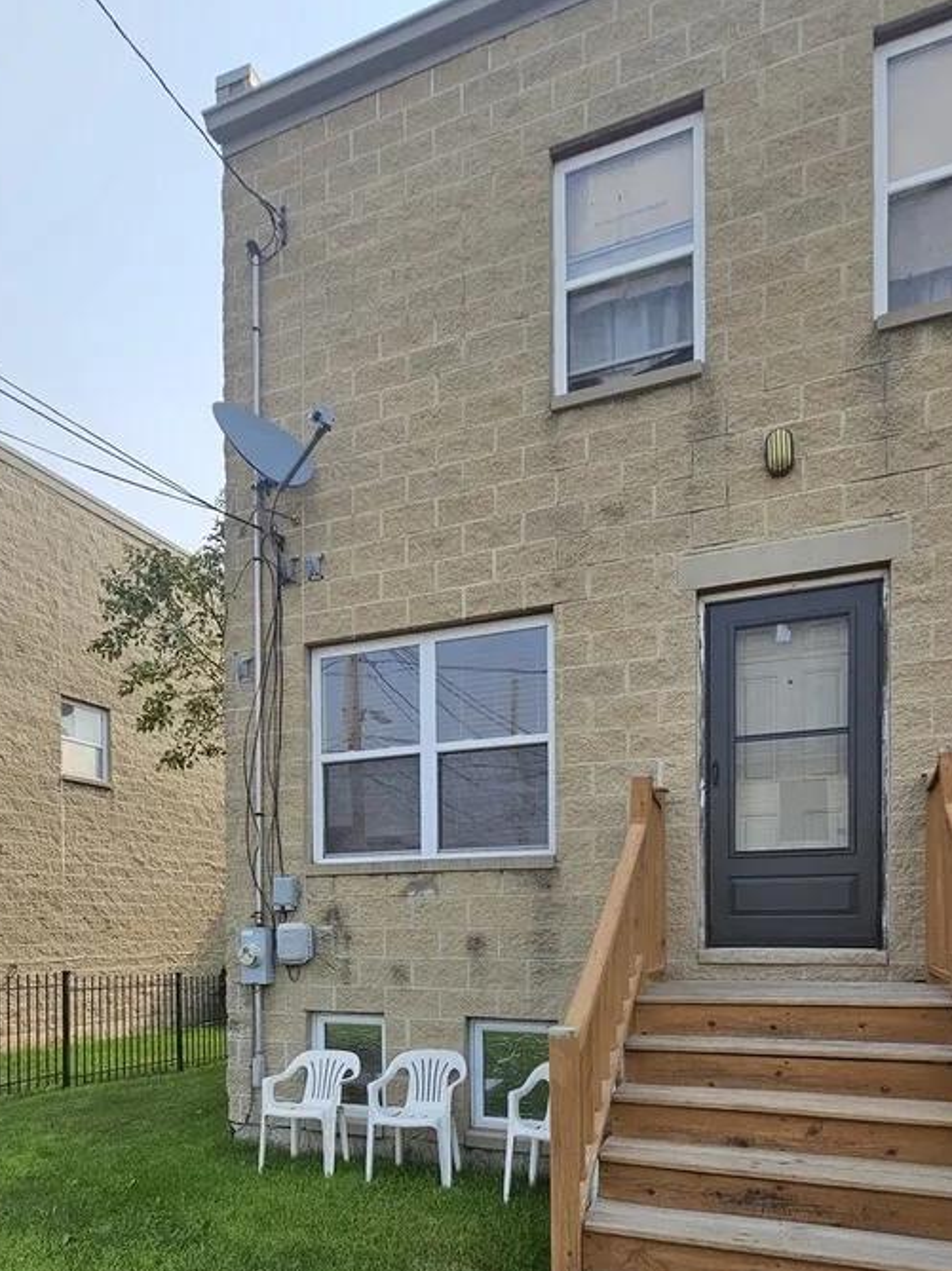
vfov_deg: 74.3
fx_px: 771
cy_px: 927
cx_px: 467
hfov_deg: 63.4
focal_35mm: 21
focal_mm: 2.2
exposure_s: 1/1957
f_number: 2.2
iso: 50
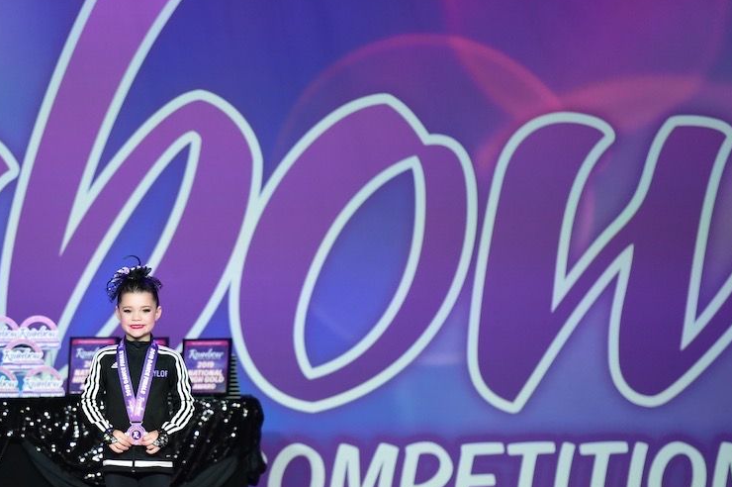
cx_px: 114
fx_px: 7029
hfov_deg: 6.0
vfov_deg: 4.0
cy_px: 249
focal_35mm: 346
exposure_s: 1/1600
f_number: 2.8
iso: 3200
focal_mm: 200
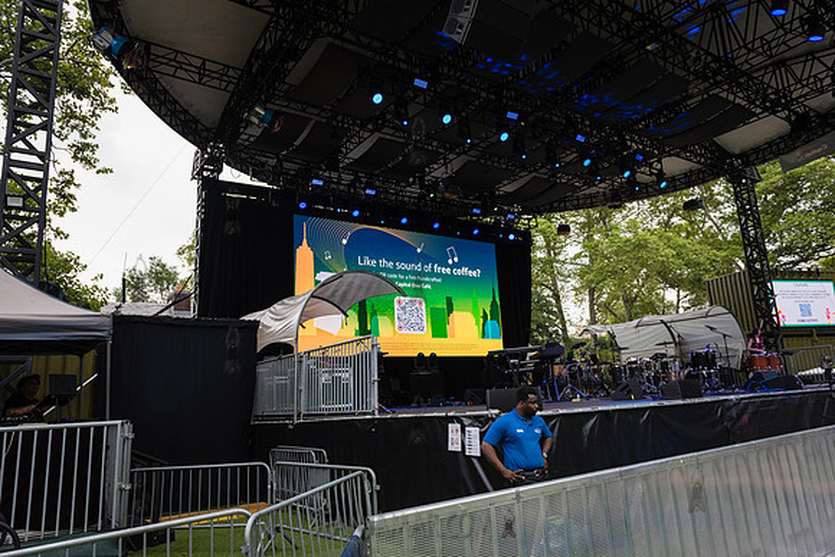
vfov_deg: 53.2
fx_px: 557
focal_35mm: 24
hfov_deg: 73.7
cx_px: 418
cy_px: 278
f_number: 4.5
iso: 1000
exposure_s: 1/800
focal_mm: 24
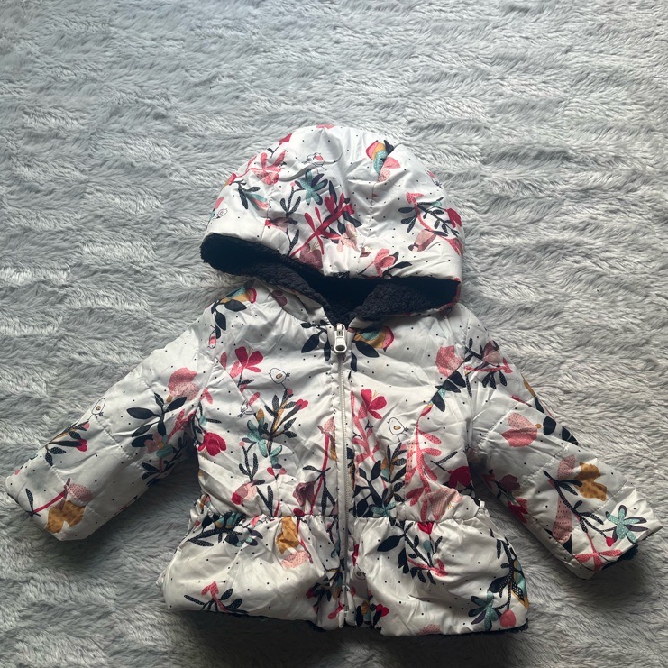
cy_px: 370
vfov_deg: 52.4
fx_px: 677
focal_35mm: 31
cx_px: 336
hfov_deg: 52.5
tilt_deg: -78.5
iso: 40
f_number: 1.6
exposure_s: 1/282
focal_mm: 5.1
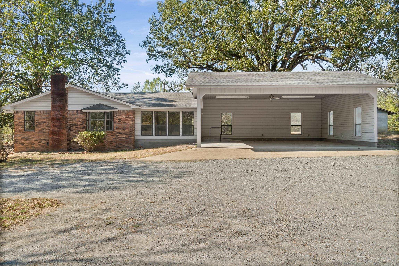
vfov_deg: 47.9
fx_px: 299
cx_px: 200
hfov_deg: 67.4
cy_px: 133
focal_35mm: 27
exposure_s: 1/60
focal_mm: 18
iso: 250
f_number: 9
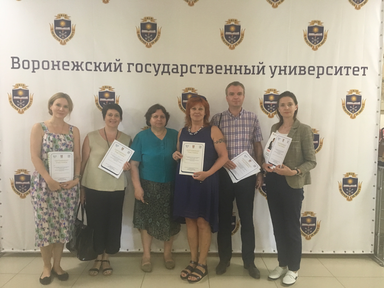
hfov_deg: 61.7
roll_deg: -2.3
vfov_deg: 48.2
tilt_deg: -3.6
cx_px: 192
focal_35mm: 29
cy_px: 144
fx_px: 322
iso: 200
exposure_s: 1/25
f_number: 2.2
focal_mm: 4.15
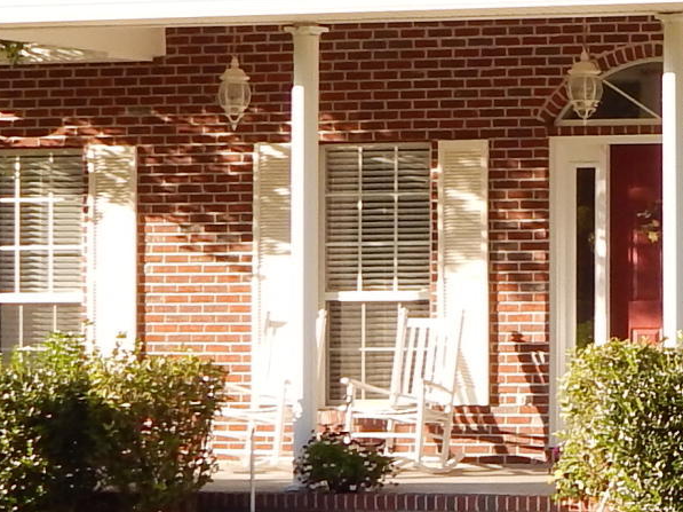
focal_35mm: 176
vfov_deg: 8.4
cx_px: 1409
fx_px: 3471
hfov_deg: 10.3
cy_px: 225
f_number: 3.3
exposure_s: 1/250
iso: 125
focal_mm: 6.1
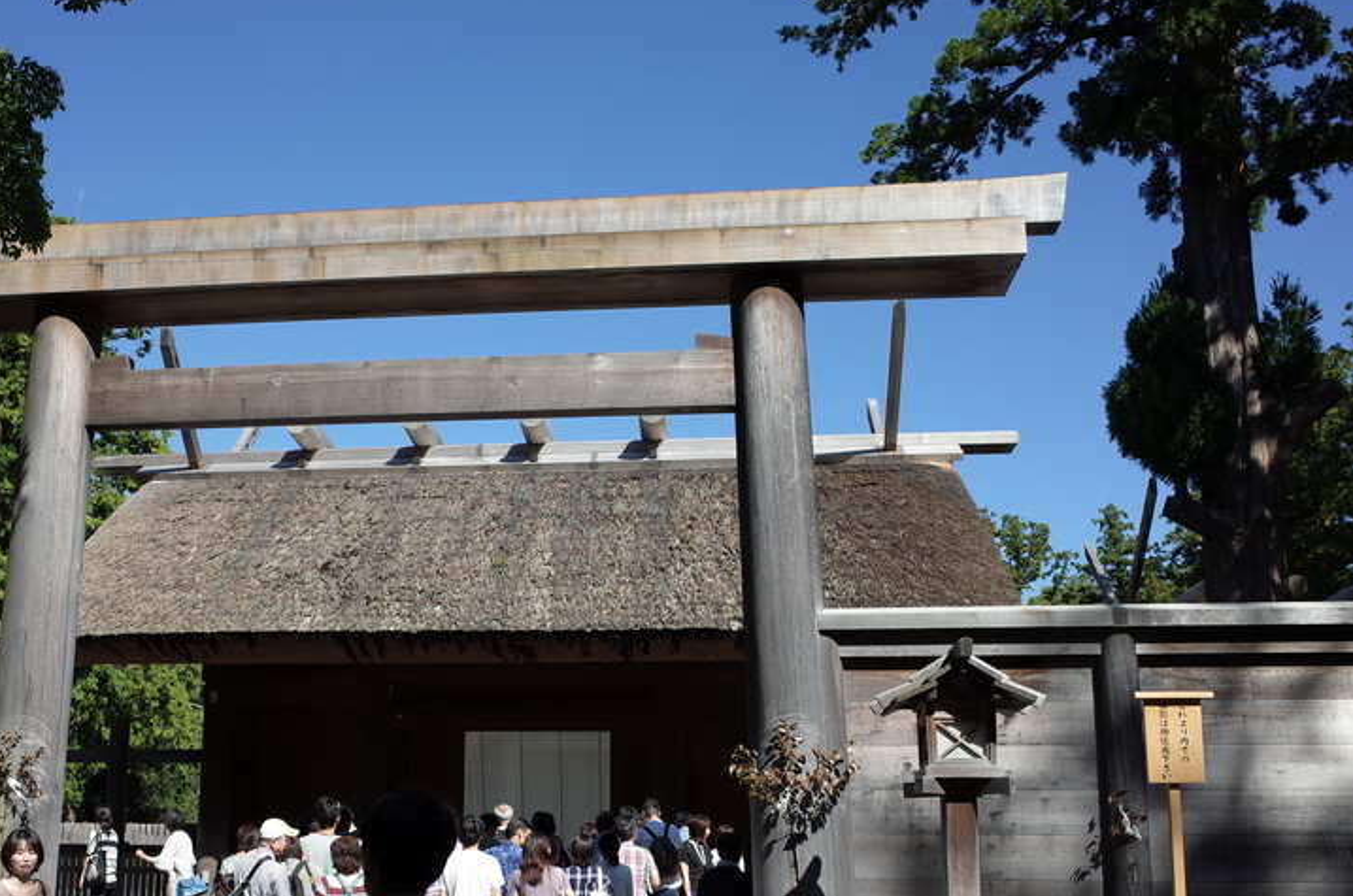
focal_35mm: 40
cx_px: 508
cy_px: 615
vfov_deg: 32.9
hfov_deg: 48.1
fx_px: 1500
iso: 100
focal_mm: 18.3
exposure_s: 1/1000
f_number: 3.2
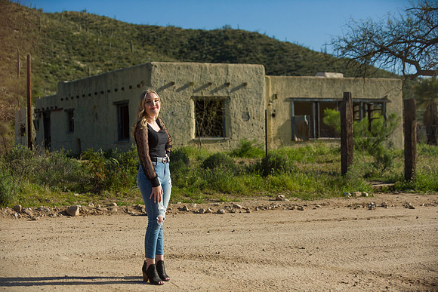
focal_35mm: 70
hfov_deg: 28.8
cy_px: 146
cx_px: 219
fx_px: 852
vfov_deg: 19.5
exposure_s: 1/200
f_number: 3.5
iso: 250
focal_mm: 70
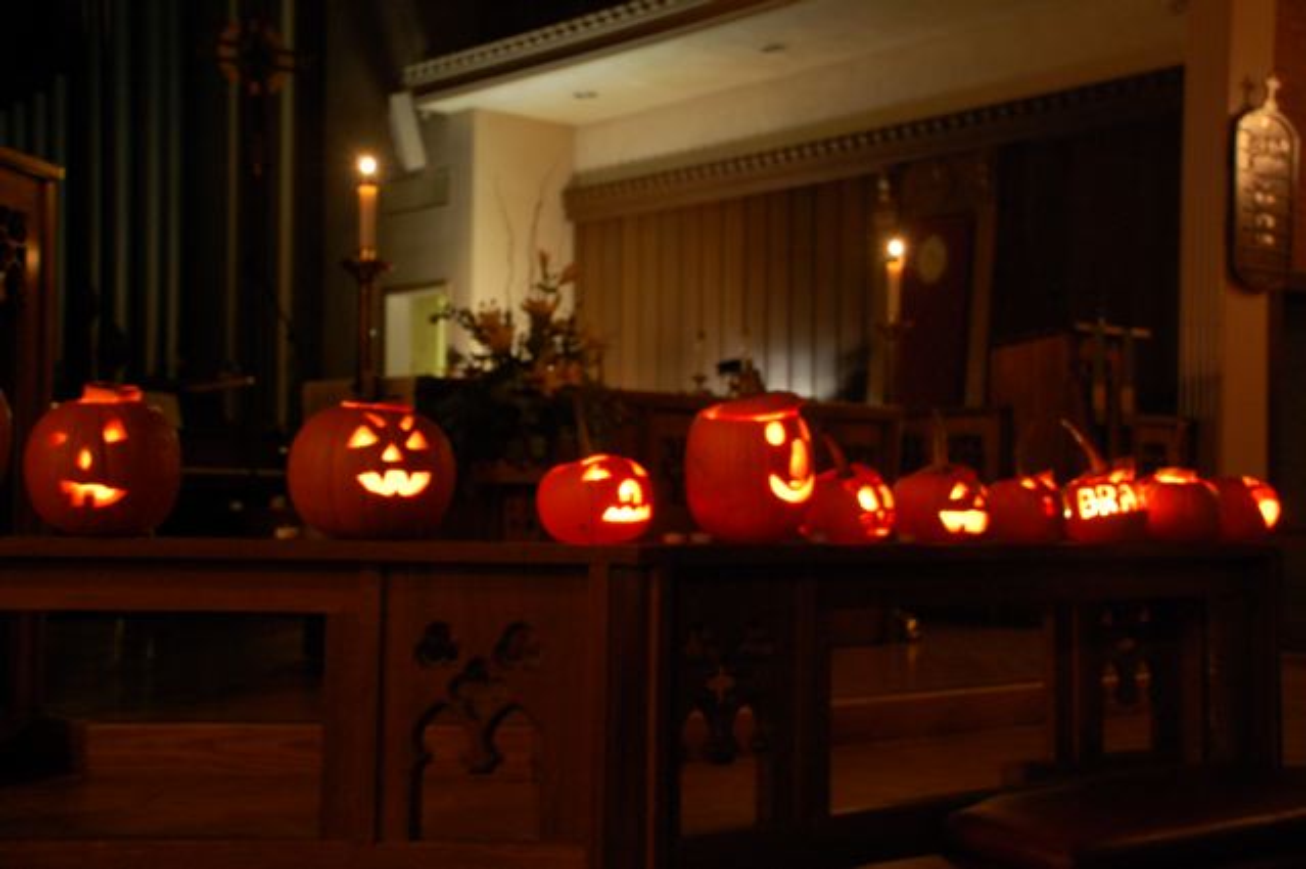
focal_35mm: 48
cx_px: 653
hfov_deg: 41.1
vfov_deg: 28.0
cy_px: 434
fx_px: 1740
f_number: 4.2
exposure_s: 1
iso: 800
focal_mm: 32
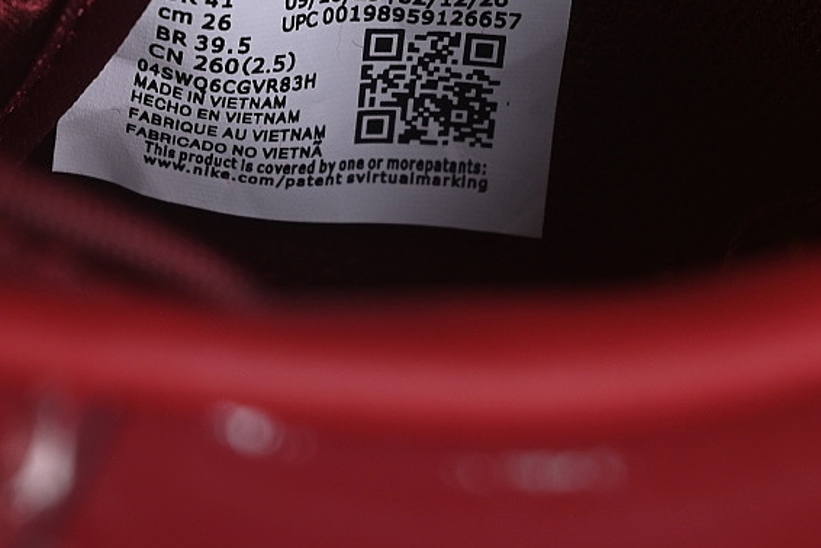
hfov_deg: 14.3
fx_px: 3263
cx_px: 338
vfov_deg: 9.6
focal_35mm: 143
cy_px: 45
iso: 160
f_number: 6.3
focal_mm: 50
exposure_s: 1/60
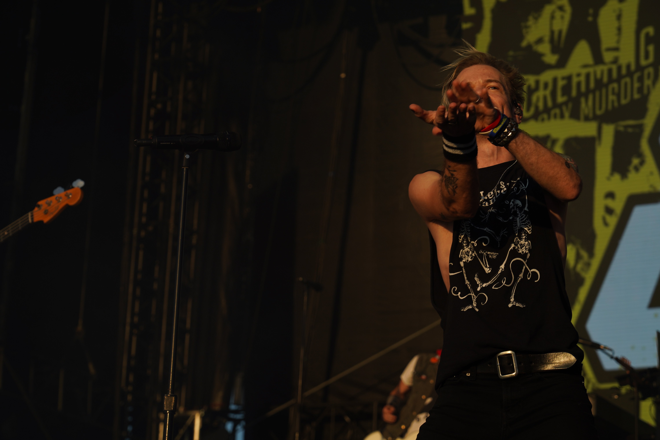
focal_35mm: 105
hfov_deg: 19.5
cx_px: 330
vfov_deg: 13.0
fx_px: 1925
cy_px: 220
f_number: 8
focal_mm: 105
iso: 100
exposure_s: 1/500
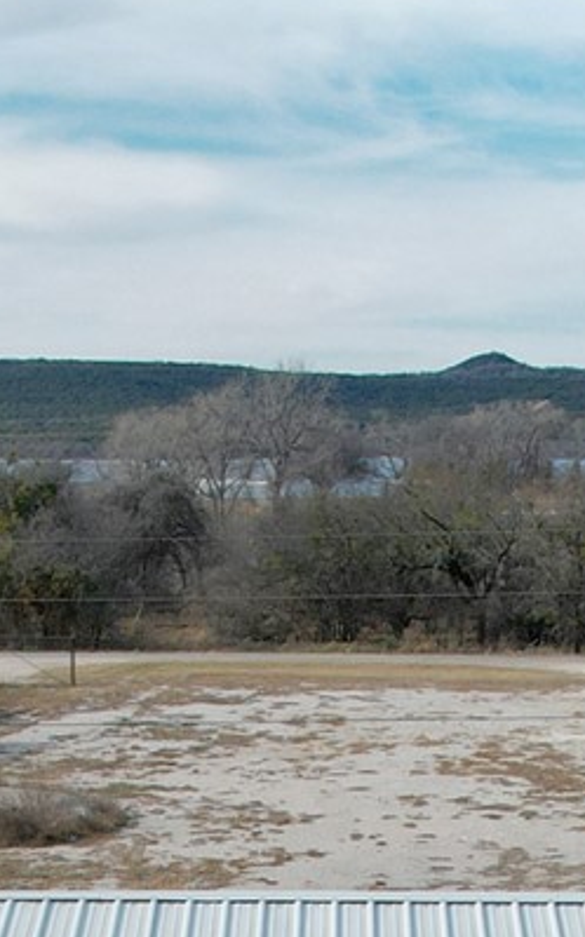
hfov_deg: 10.7
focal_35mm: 122
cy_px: 1595
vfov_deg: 15.2
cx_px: 315
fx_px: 3115
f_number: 2.8
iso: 120
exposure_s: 1/2000
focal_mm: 8.38
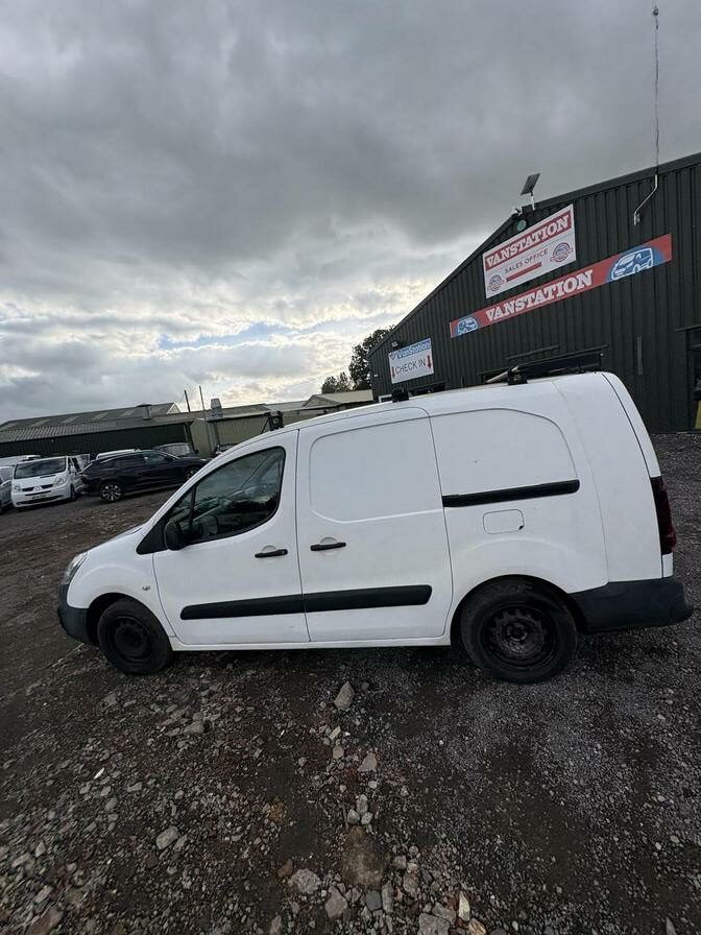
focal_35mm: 14
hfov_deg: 85.7
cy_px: 468
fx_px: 378
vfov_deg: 102.1
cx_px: 350
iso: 40
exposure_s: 1/1976
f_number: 2.2
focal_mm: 2.22
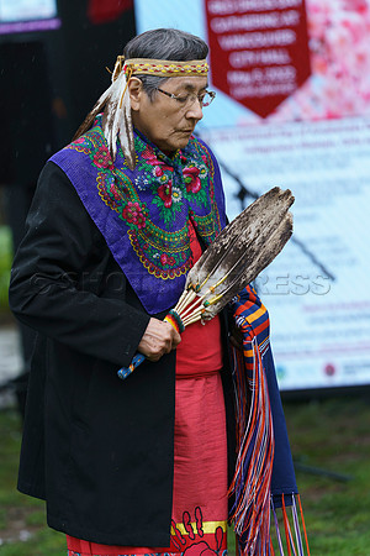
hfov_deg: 6.9
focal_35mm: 200
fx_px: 3083
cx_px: 185
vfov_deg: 10.3
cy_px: 278
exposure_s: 1/400
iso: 320
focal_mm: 200
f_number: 4
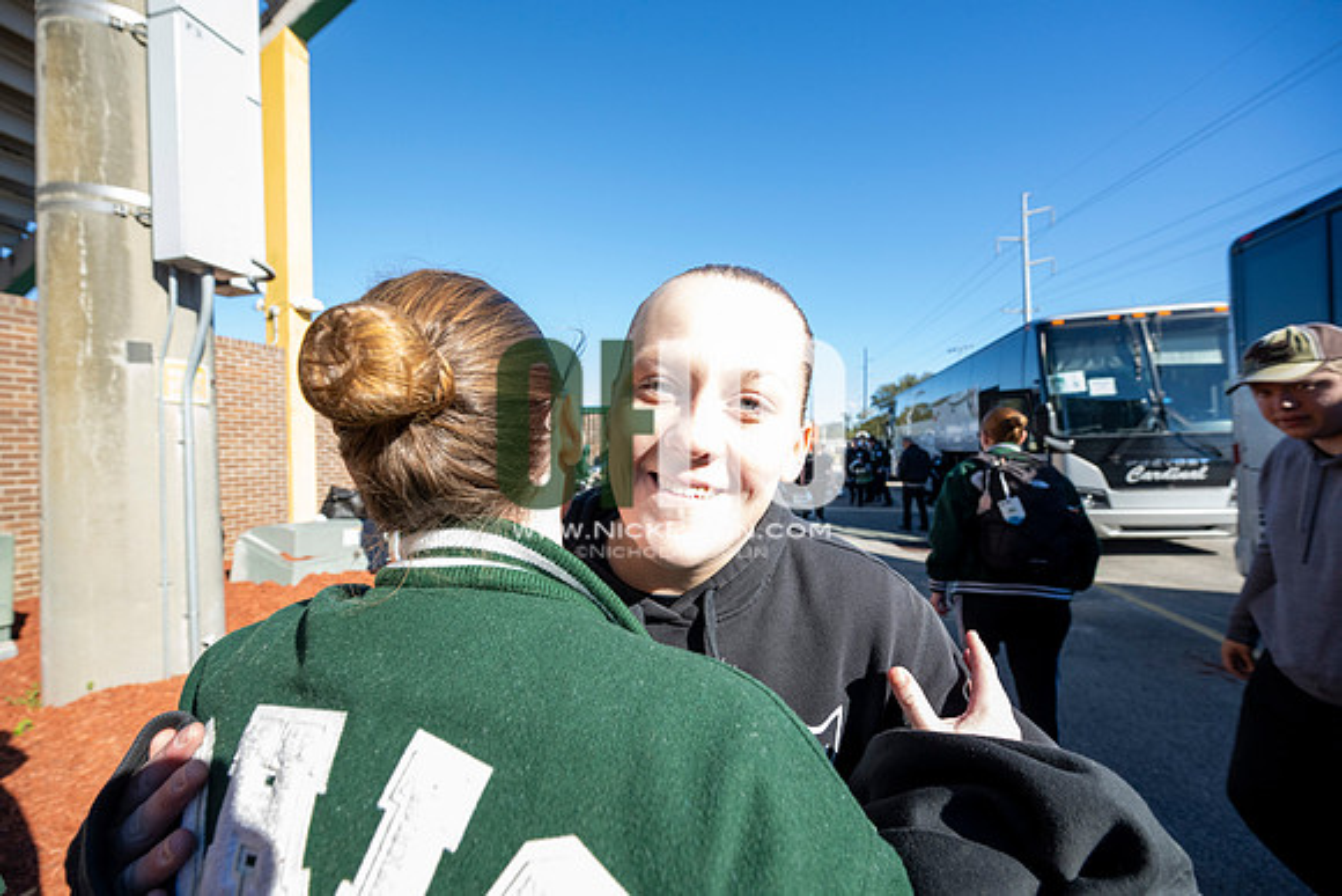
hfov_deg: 104.2
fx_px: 522
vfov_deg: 81.2
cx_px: 671
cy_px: 448
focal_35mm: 14
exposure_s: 1/2000
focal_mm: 14
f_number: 5
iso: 1250
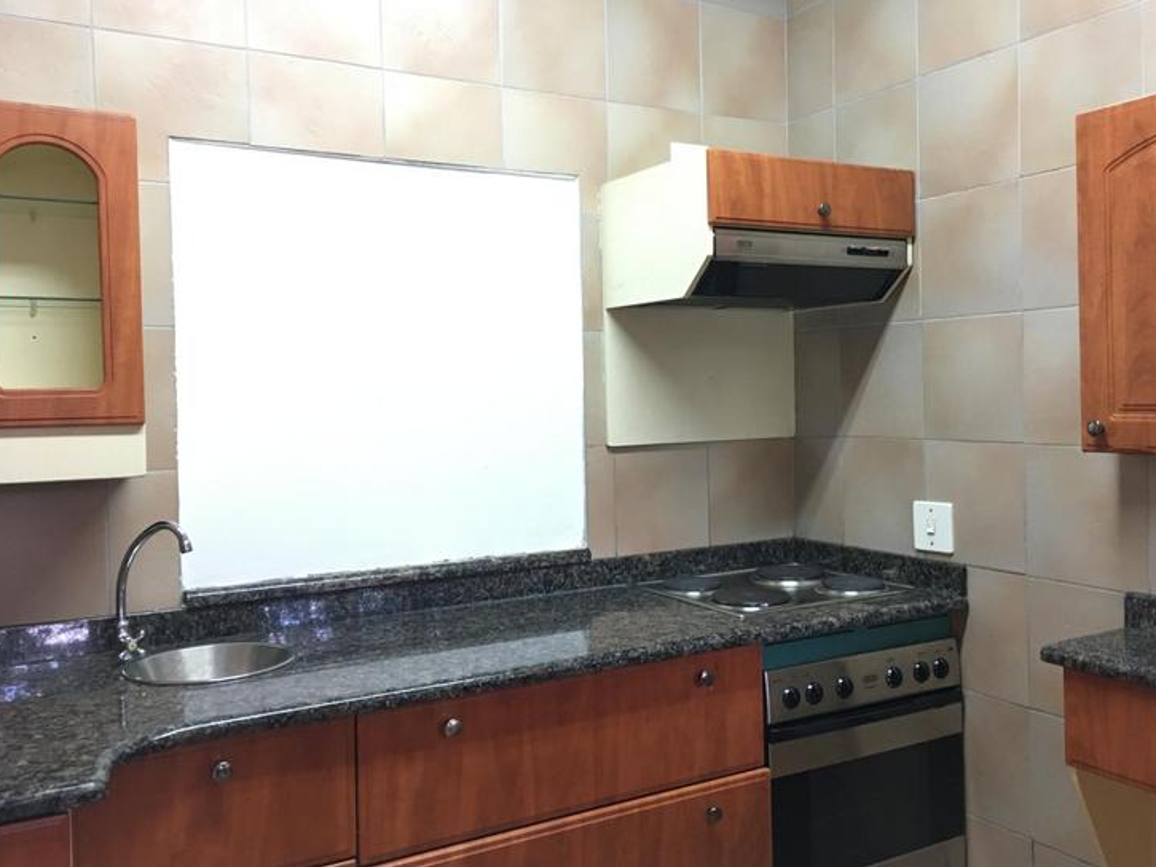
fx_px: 1069
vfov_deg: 44.2
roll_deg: +0.7
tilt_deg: +0.1
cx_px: 628
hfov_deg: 56.7
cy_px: 427
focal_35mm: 32
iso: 100
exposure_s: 1/17
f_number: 2.2
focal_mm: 4.15
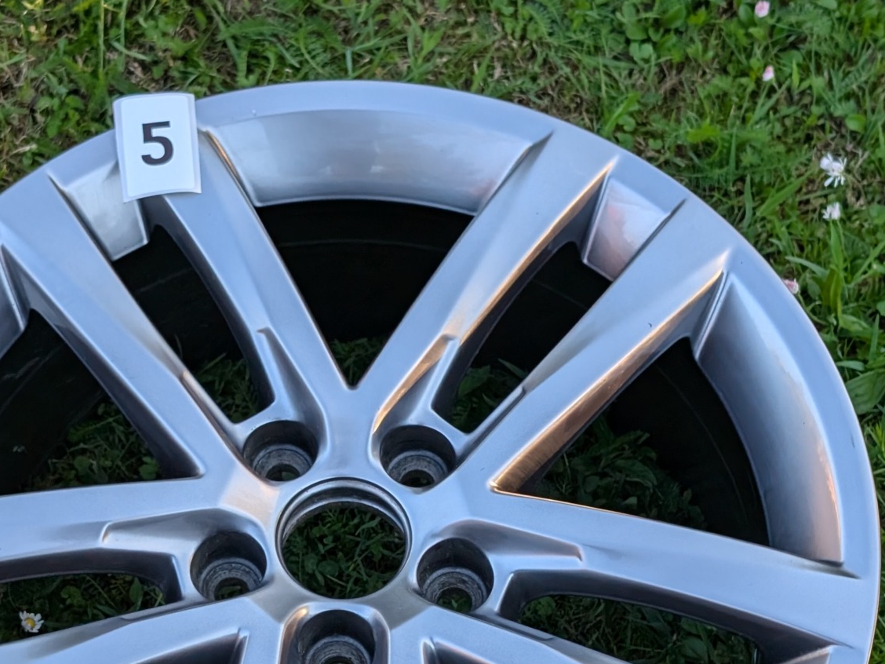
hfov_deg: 22.4
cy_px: 531
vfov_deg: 16.8
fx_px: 2224
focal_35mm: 87
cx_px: 324
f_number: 1.68
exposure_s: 1/622
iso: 134
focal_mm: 6.9
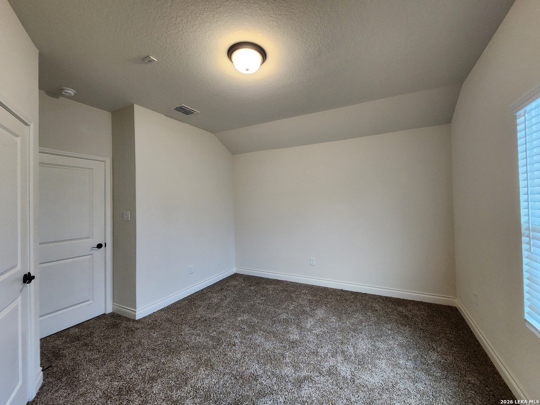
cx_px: 270
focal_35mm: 13
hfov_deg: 106.2
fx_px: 203
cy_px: 202
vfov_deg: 89.9
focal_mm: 2.2
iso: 320
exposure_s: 1/60
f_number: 2.2
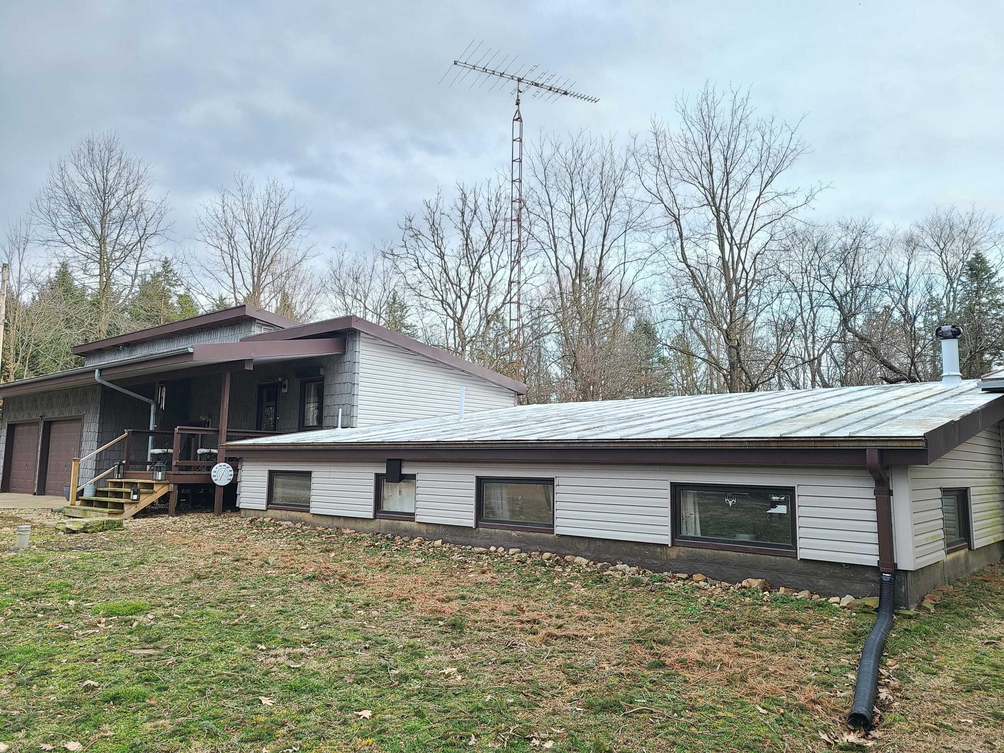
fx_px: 754
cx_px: 502
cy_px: 376
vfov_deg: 53.1
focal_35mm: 26
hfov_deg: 67.3
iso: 50
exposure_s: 1/119
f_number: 1.8
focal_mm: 5.4
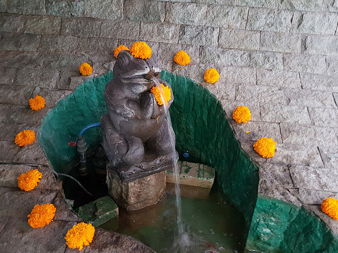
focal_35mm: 26
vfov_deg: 53.1
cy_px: 126
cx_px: 169
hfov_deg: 67.3
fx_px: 254
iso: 320
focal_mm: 4.2
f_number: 1.7
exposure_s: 1/10
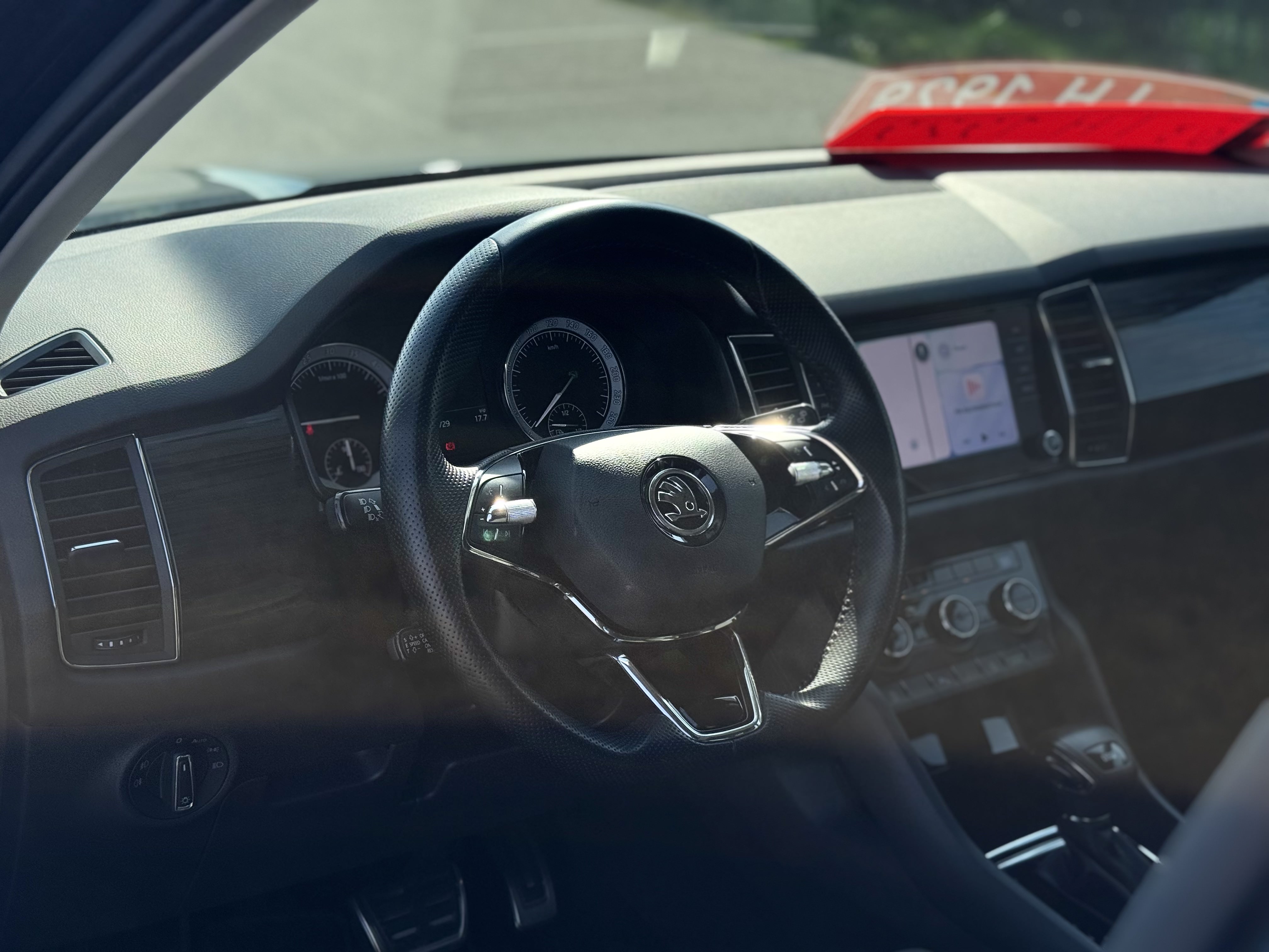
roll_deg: -0.1
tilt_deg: -18.8
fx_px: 1760
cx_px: 634
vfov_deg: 30.3
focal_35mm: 48
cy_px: 476
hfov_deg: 39.7
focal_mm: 6.76
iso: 64
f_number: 1.78
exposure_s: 1/1681
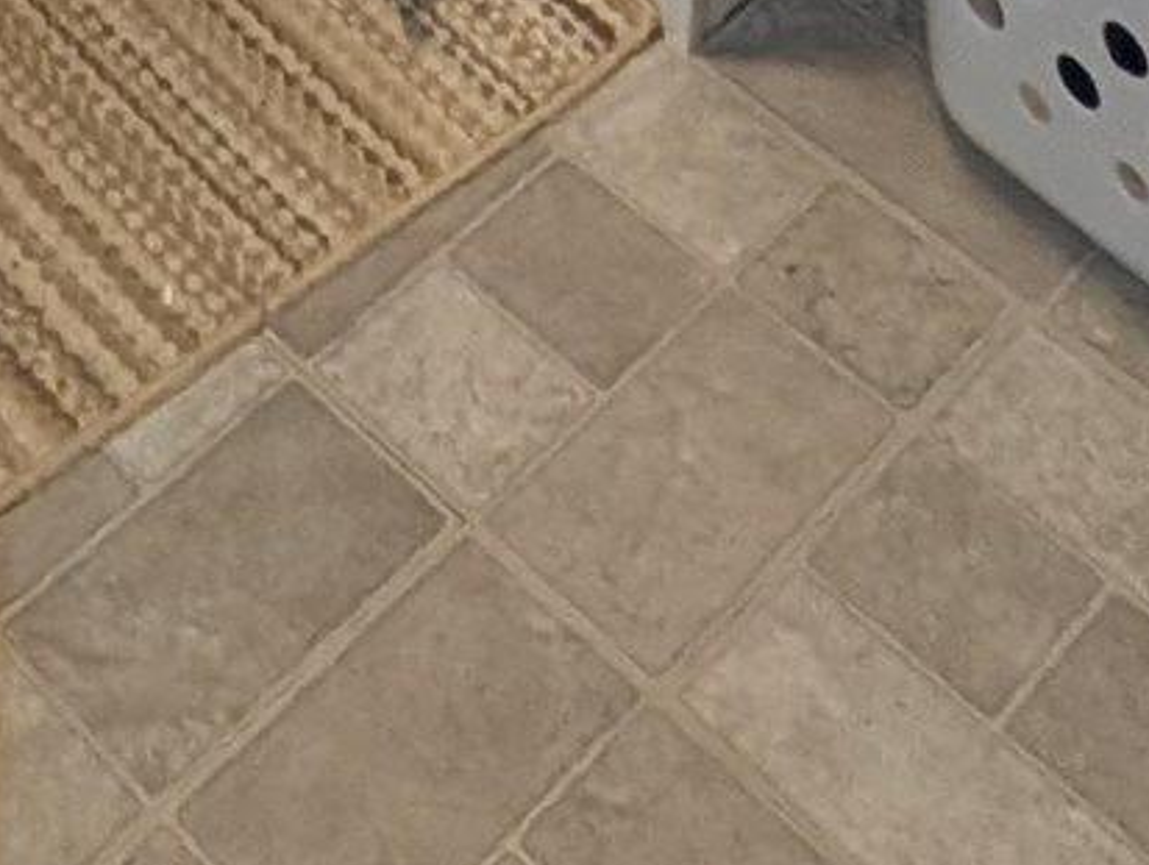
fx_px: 2958
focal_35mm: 89
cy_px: -2206
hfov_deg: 20.8
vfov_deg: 9.4
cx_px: -159
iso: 96
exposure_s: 1/24
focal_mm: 2.02
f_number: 1.7
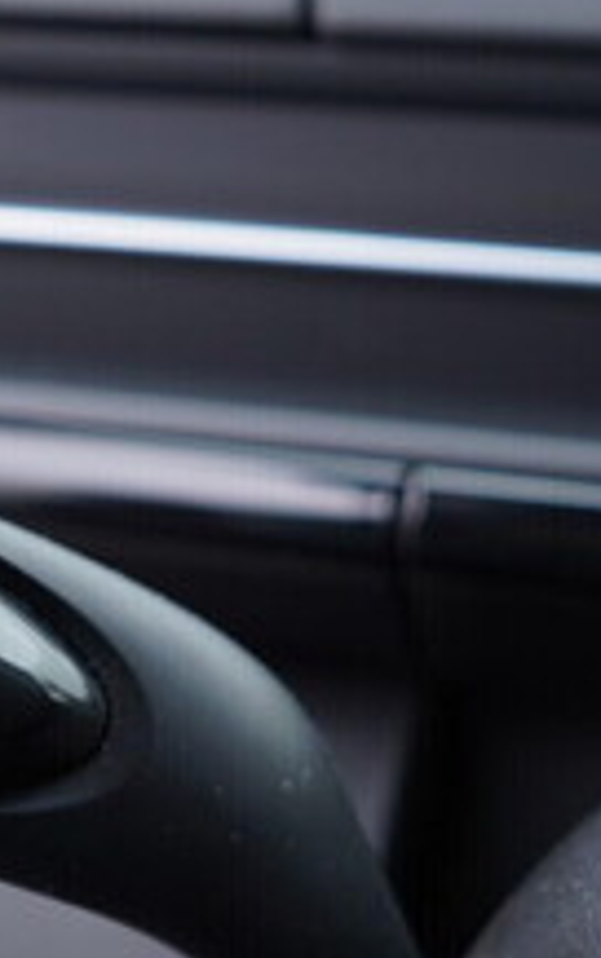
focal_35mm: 93
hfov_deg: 14.0
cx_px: 66
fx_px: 2432
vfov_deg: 22.1
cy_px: 713
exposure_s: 1/40
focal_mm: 24
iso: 160
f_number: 2.8
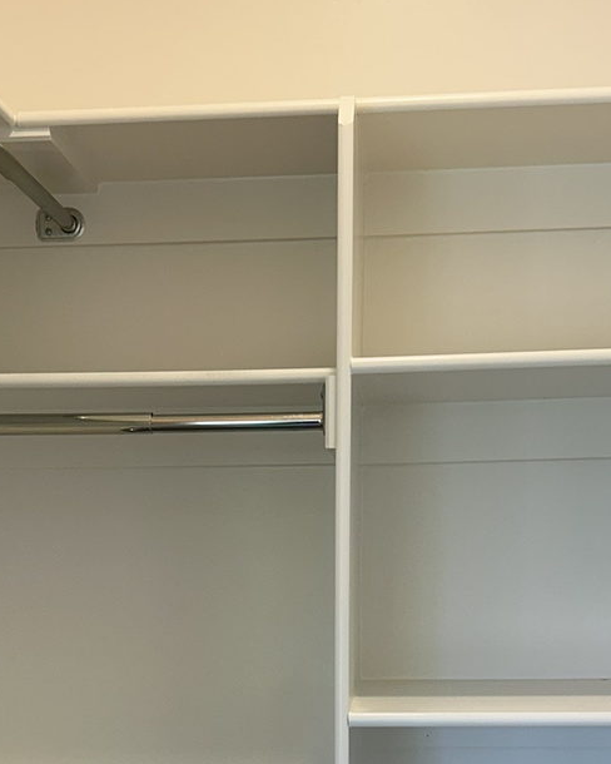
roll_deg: +0.2
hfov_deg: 25.8
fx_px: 1334
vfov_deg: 29.7
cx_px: 263
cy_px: 777
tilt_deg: -8.3
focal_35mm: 59
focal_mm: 6.86
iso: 64
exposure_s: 1/120
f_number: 1.78
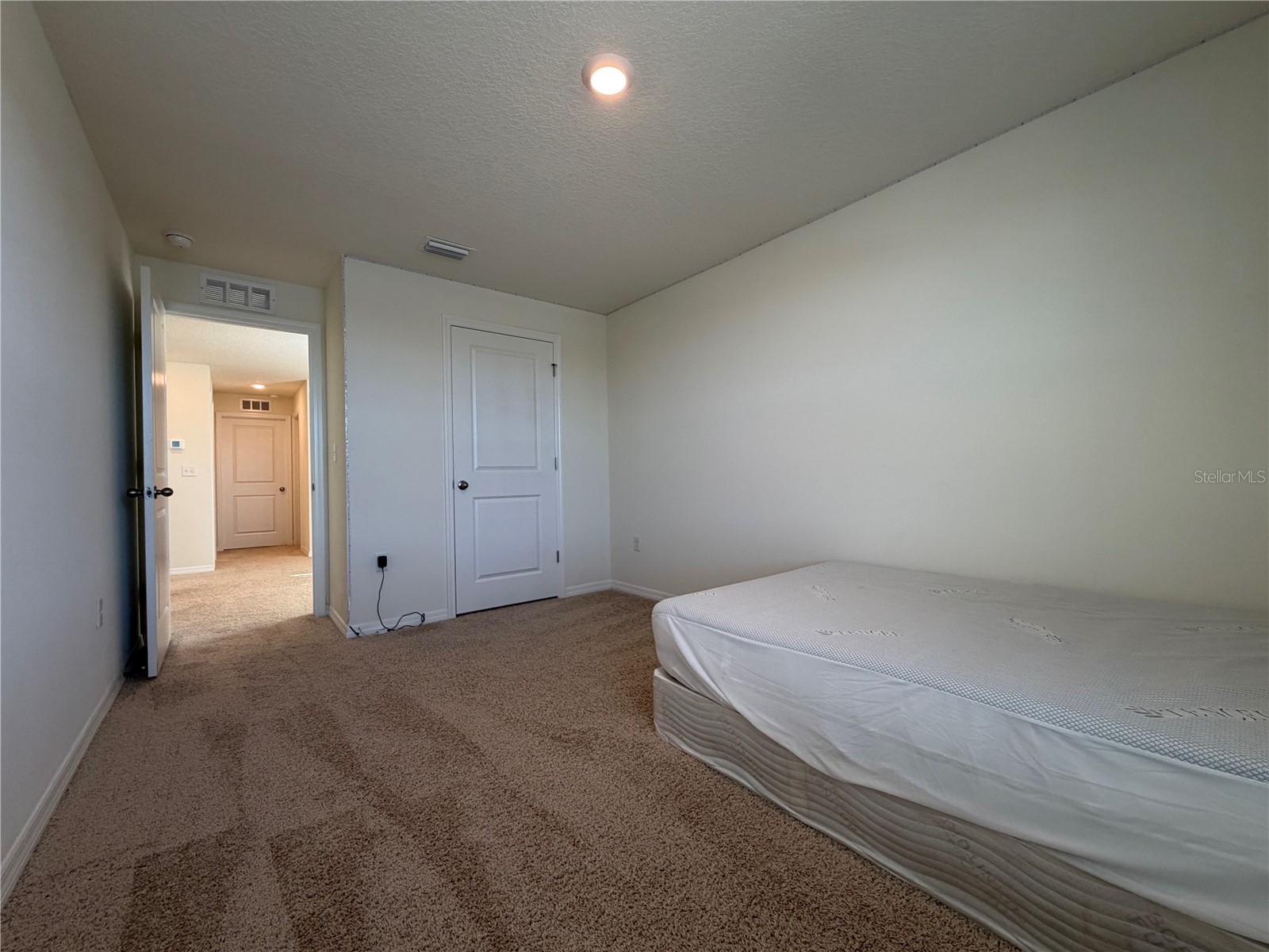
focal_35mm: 14
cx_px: 634
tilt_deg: +1.1
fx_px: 513
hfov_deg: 102.1
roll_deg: +1.1
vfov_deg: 85.7
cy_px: 476
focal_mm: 2.22
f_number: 2.2
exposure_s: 1/120
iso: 125
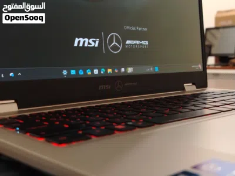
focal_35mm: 48
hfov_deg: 39.7
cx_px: 118
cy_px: 88
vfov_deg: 30.3
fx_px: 326
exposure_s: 1/33.3
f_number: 1.75
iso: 556
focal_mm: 5.25
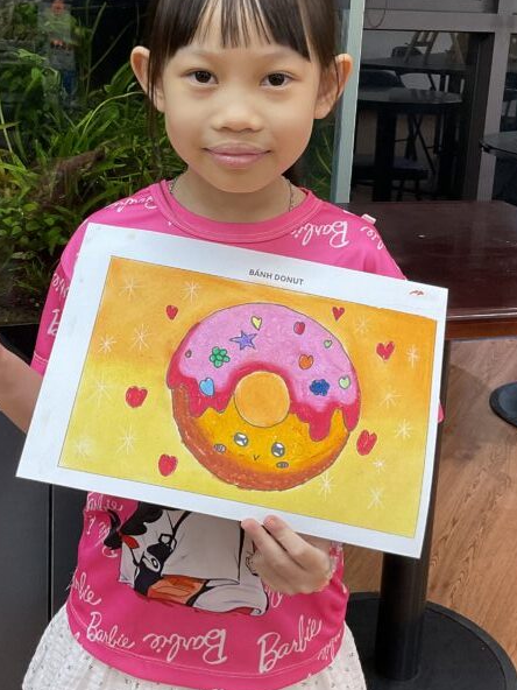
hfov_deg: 29.7
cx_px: 245
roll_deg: -3.8
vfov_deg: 38.5
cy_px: 235
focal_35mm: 49
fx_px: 976
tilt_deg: -14.0
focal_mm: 3
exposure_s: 1/99
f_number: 1.8
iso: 64
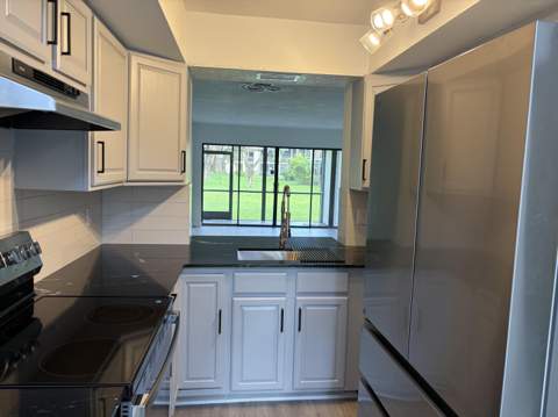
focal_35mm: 26
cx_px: 279
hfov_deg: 67.4
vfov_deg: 53.0
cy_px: 208
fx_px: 419
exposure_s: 1/60
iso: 100
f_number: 1.6
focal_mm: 5.96
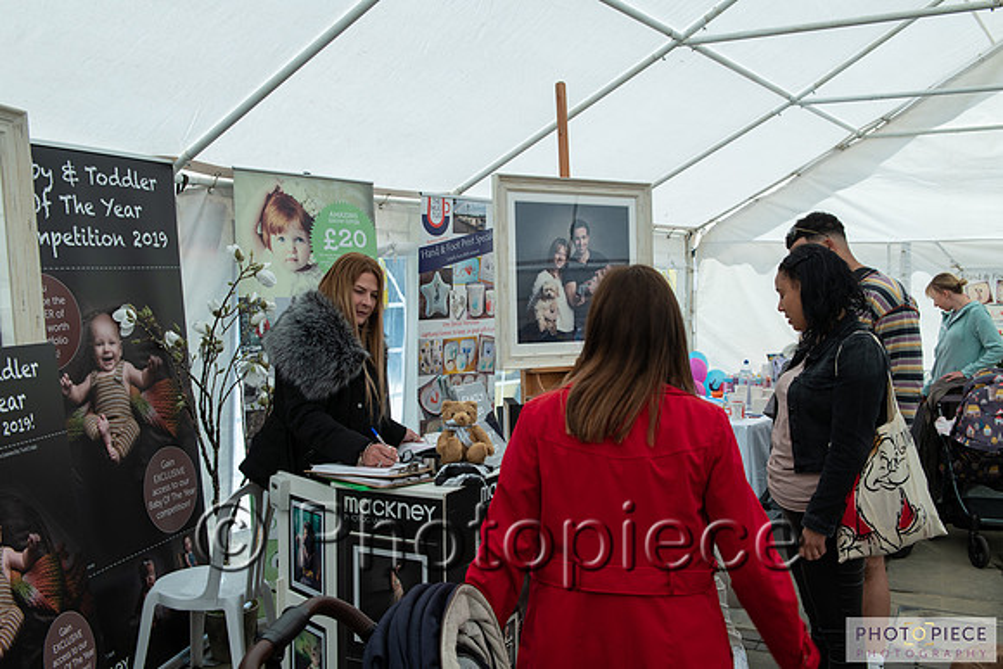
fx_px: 1003
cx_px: 518
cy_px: 335
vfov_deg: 36.9
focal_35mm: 36
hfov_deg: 53.1
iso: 80
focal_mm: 34
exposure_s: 1/80
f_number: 6.3
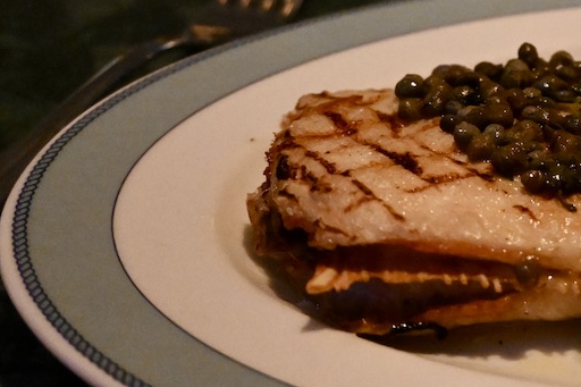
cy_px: 158
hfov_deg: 24.2
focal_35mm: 75
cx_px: 721
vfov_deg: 18.2
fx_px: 1210
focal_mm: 20
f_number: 3.8
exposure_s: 1/60
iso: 5000
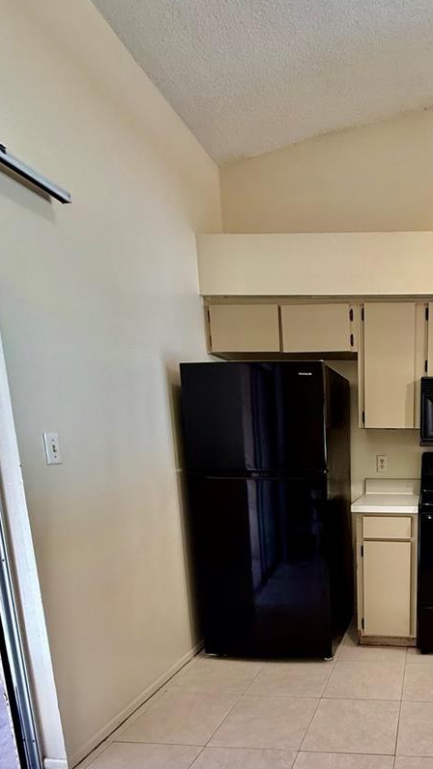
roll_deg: -1.1
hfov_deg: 44.5
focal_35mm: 23
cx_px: 400
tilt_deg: -10.7
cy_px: 537
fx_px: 469
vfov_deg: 75.2
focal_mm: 2.22
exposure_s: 1/60
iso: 200
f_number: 2.2
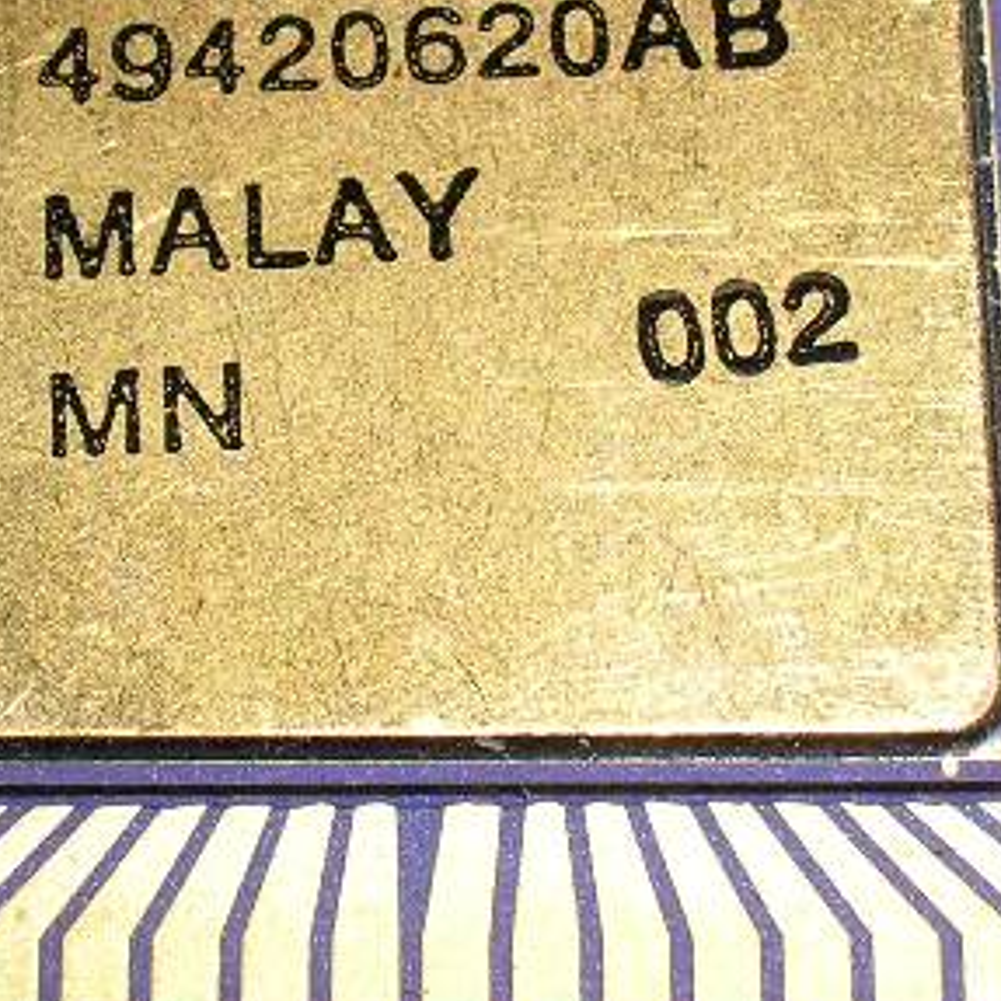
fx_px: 4024
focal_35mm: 123
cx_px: 373
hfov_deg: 14.2
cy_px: 314
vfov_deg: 14.1
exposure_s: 1/60.1
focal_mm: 8.4
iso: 50
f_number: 5.6
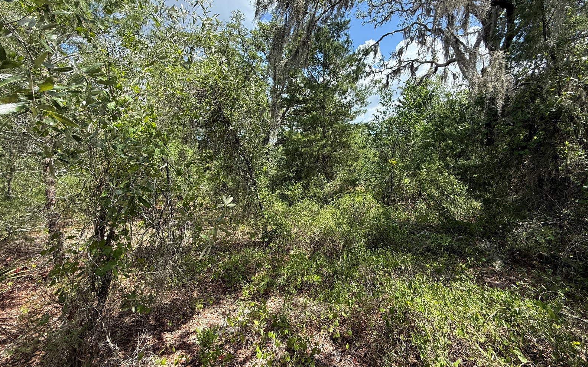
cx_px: 294
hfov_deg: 101.5
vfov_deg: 74.5
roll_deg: +0.2
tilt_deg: +2.8
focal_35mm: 15
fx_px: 240
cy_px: 161
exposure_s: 1/751
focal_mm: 2.22
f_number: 2.2
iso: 64
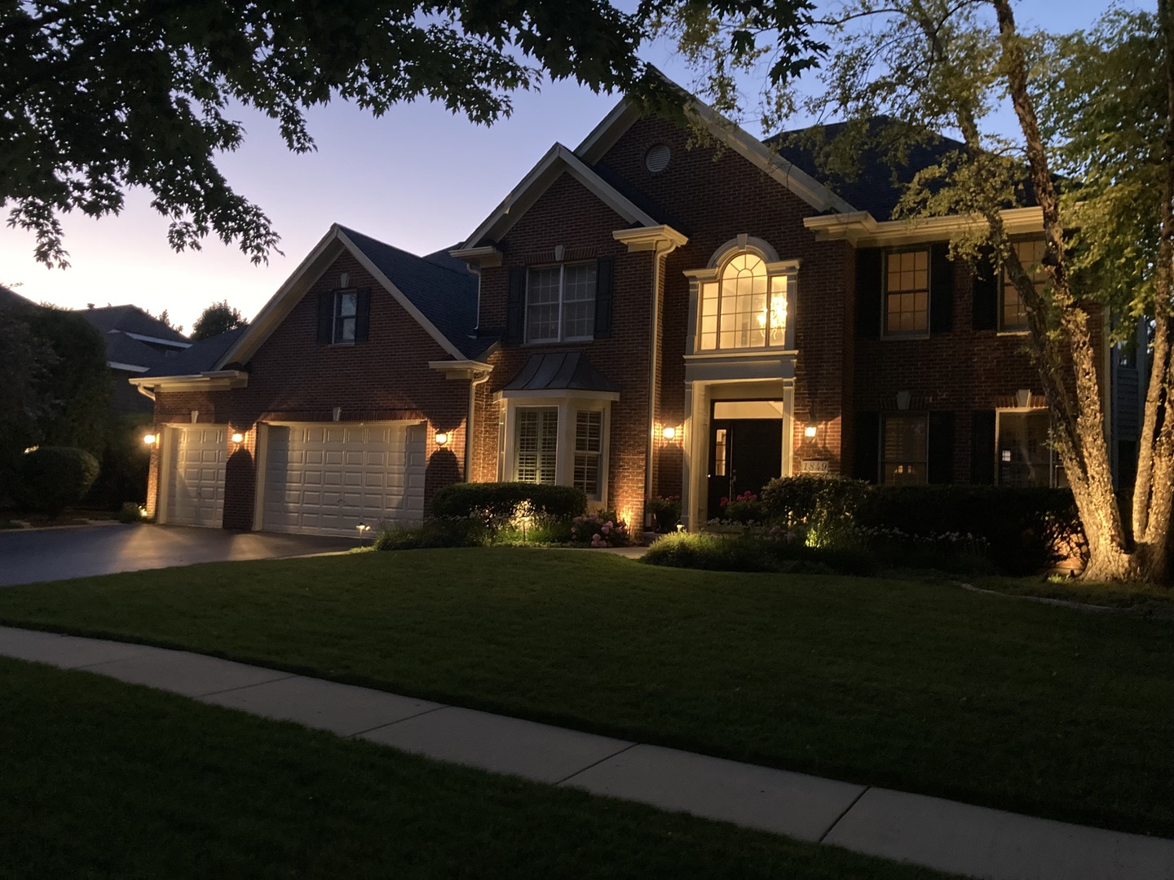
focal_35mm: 28
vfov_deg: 49.7
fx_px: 950
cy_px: 440
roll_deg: -2.2
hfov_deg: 63.4
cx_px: 587
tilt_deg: +3.9
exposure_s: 1/20
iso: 640
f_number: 1.8
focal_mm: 3.99
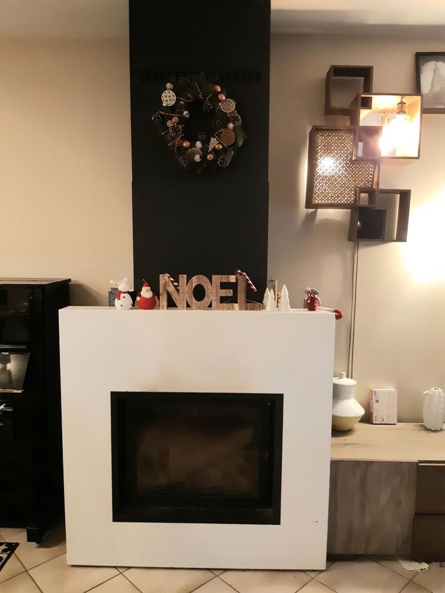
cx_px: 222
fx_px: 446
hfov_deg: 53.1
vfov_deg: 67.3
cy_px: 296
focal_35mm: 26
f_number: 1.7
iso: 640
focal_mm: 3.93
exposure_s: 1/24
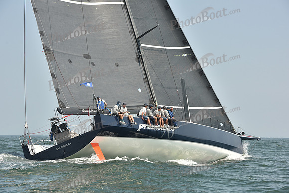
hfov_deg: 19.5
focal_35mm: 105
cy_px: 96
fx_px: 843
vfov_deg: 13.0
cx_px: 144
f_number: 9
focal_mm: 105
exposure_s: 1/800
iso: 250
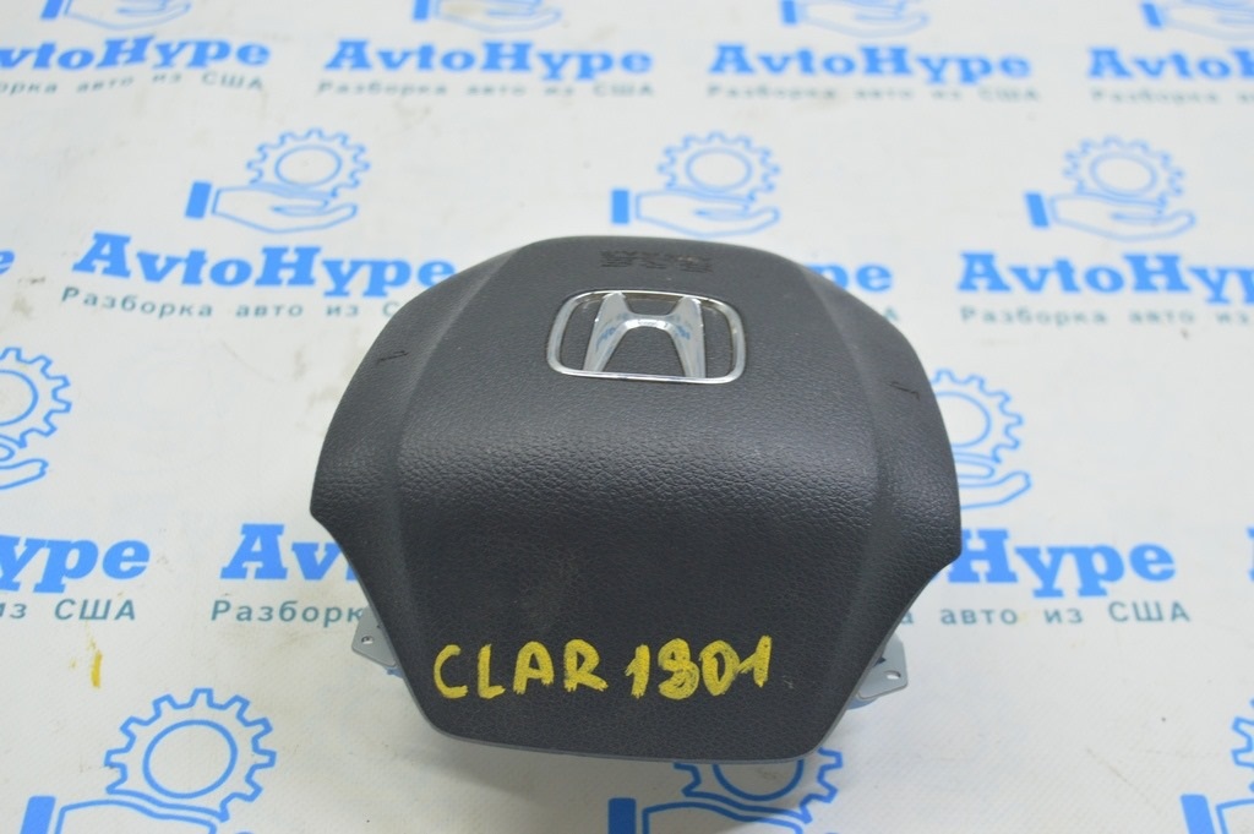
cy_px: 417
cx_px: 627
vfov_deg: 26.4
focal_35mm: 51
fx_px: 1775
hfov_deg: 38.9
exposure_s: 1/20
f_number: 5.6
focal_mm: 34
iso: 400
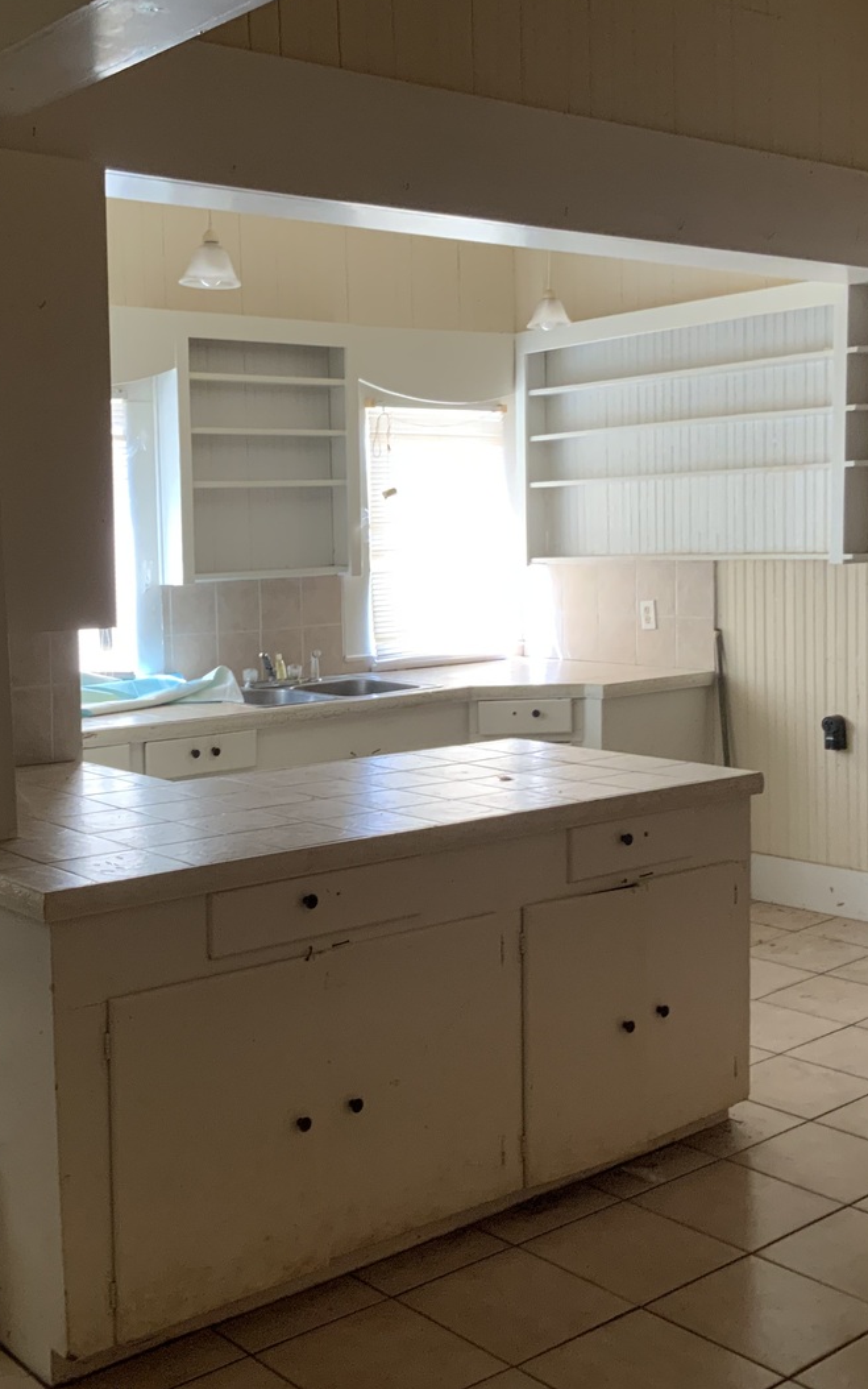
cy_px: 681
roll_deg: +1.9
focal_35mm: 42
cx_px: 317
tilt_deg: -4.4
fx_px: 1589
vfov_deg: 47.2
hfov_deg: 30.4
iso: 125
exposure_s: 1/60
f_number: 1.8
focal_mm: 3
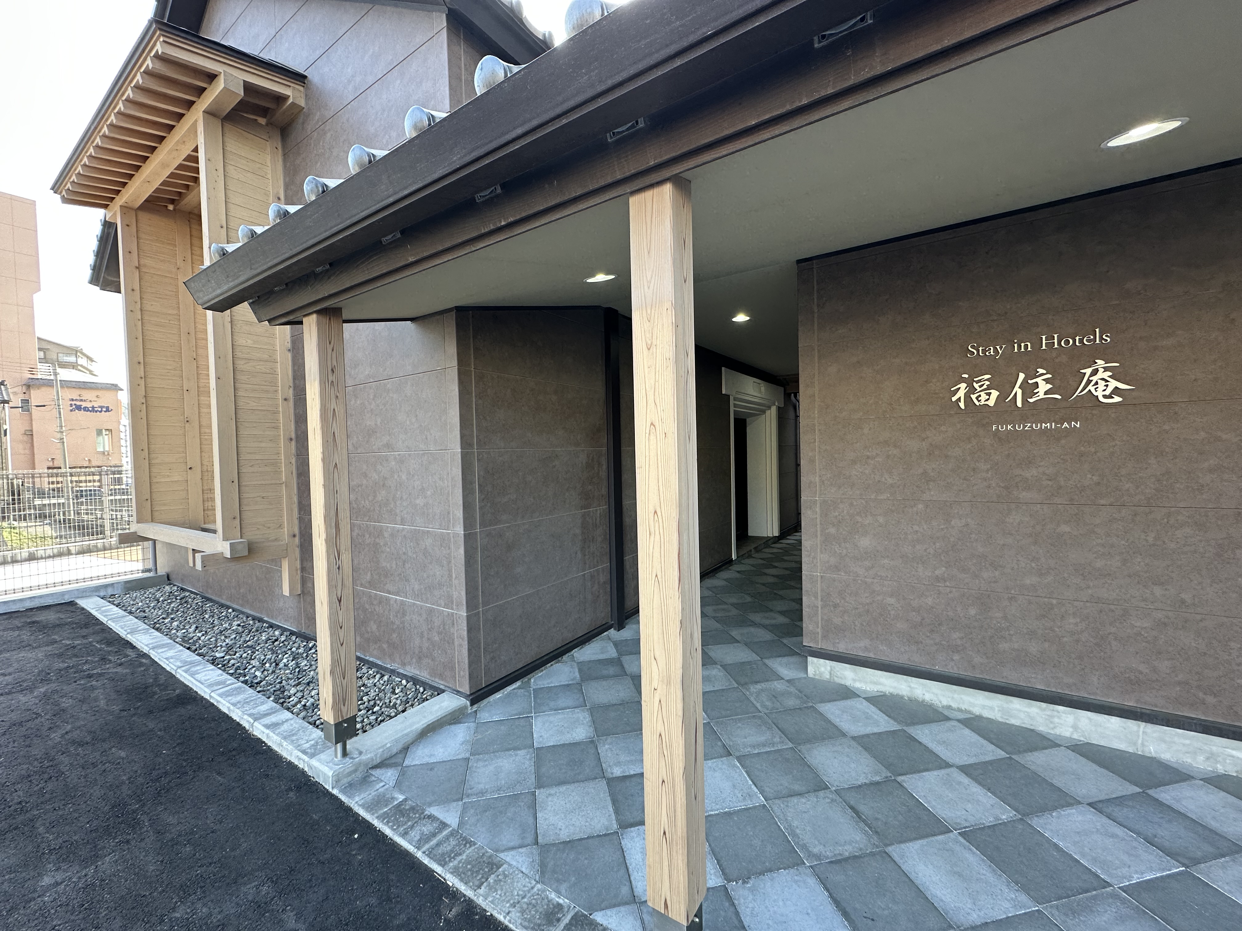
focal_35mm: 14
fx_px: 502
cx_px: 621
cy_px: 466
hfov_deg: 102.1
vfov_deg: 85.7
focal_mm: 2.22
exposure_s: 1/100
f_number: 2.2
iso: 50
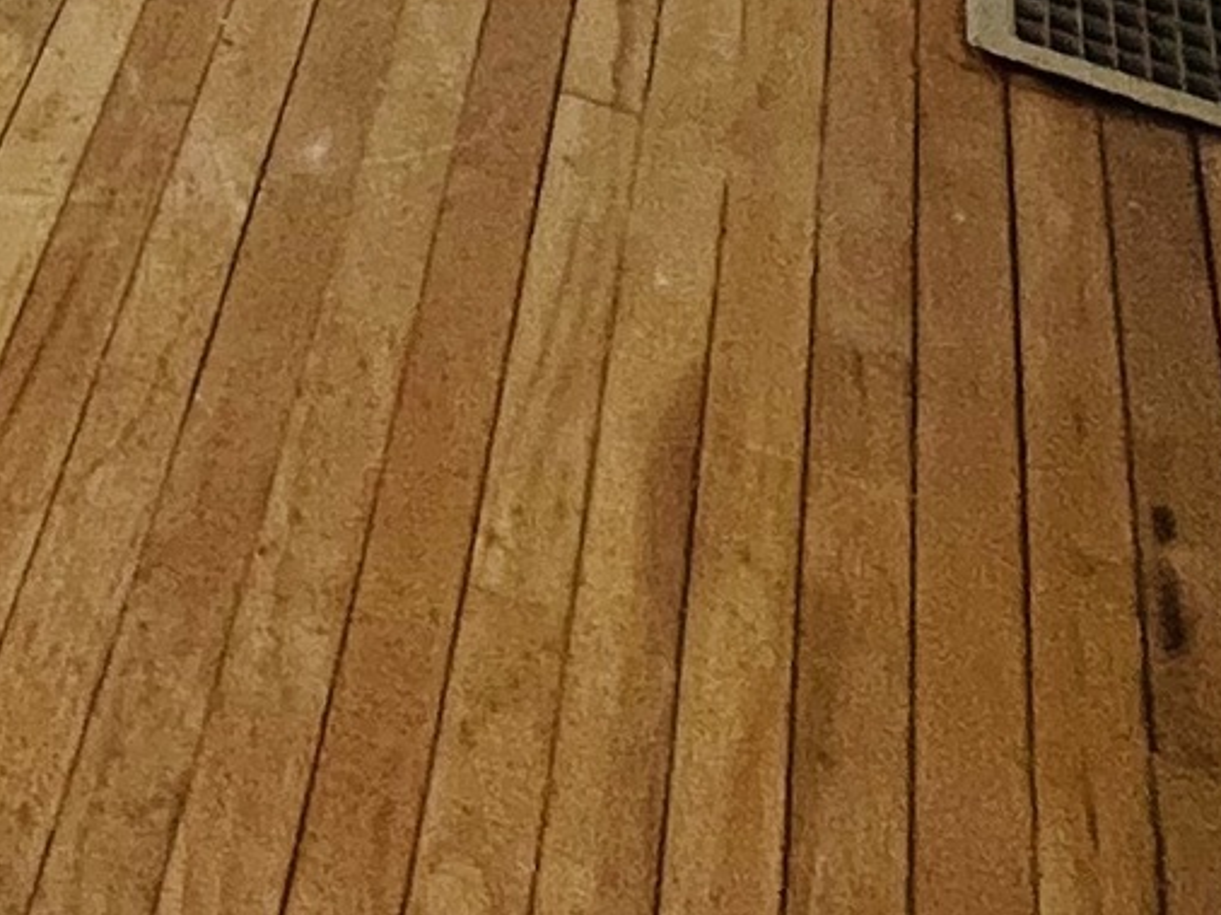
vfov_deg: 12.1
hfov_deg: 16.1
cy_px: -1630
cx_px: -1489
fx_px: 2785
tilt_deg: -5.4
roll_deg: +0.6
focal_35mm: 79
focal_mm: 1.57
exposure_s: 1/120
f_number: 1.8
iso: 160
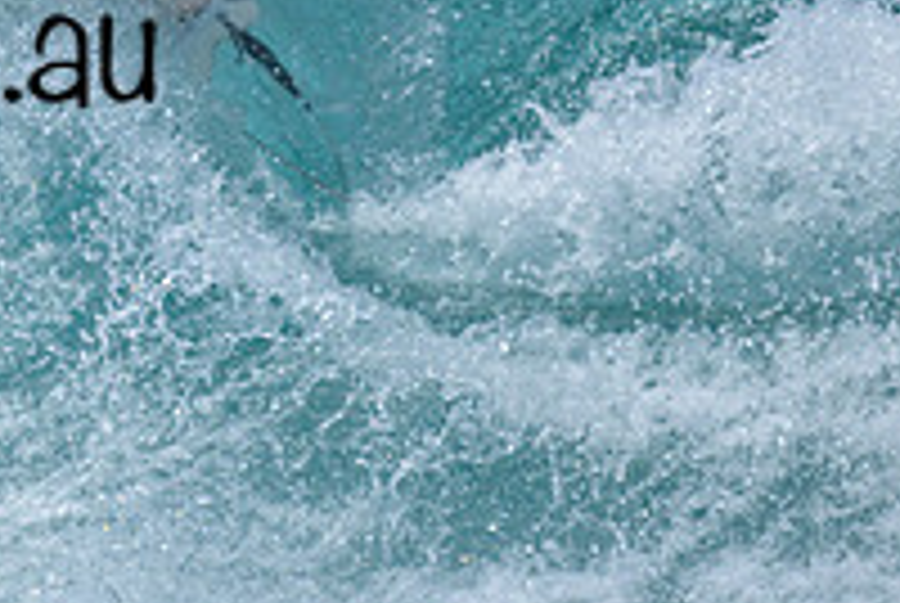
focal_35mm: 2904
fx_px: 72706
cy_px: 111
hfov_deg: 0.7
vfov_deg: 0.5
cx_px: -634
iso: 250
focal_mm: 800
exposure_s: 1/2500
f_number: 6.3
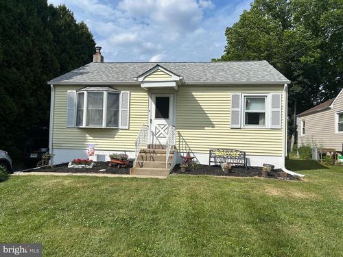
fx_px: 258
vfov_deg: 53.1
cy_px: 128
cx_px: 172
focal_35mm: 26
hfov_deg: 67.3
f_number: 1.5
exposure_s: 1/6993
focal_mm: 5.7
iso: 50
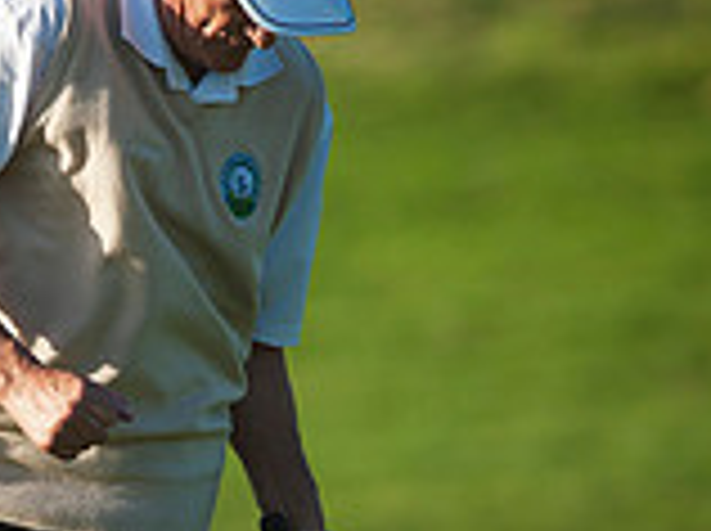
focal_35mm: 822
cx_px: 133
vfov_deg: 1.8
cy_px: 540
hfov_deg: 2.4
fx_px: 16858
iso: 200
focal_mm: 300
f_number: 4.5
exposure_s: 1/1600
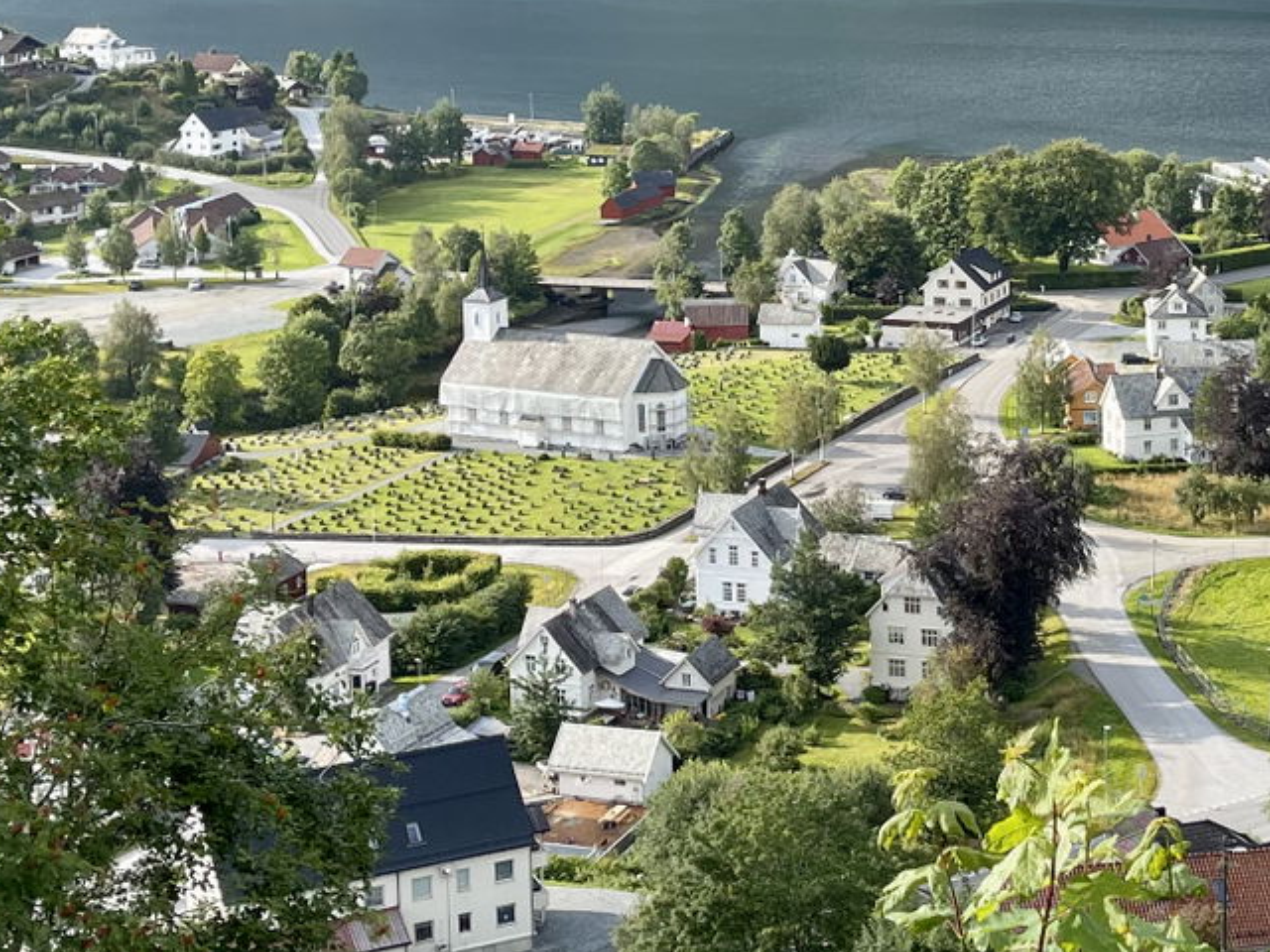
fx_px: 2862
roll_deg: +0.7
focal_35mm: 78
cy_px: 202
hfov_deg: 24.7
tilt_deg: -9.9
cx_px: 956
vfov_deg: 18.7
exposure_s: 1/1020
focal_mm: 5.1
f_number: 1.6
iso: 32
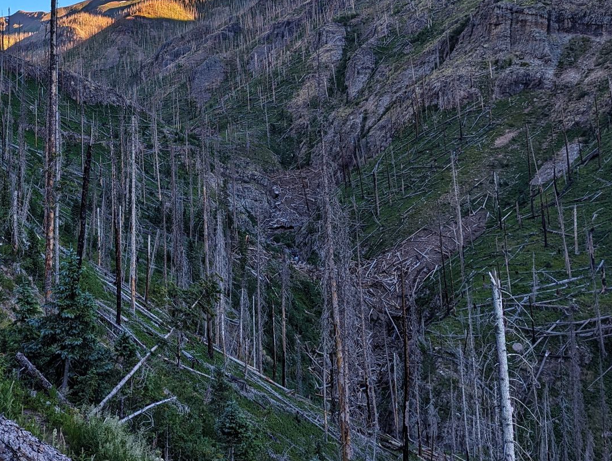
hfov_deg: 40.0
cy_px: 98
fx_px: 814
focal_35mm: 46
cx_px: 153
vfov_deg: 30.9
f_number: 1.85
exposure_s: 1/453
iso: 34
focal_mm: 6.81
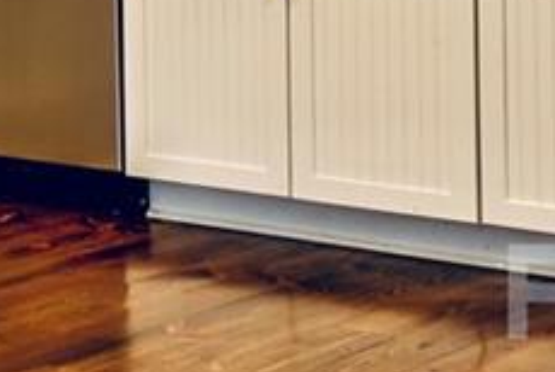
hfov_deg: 14.5
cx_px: -244
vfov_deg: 10.0
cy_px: -223
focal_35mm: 133
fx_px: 2053
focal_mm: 20
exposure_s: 1/4
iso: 200
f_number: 8
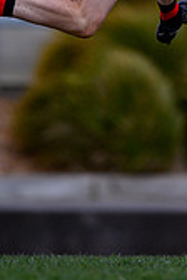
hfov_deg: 0.6
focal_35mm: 2370
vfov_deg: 0.9
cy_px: -150
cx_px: 201
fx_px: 18465
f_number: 4
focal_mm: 500
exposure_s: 1/2500
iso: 360
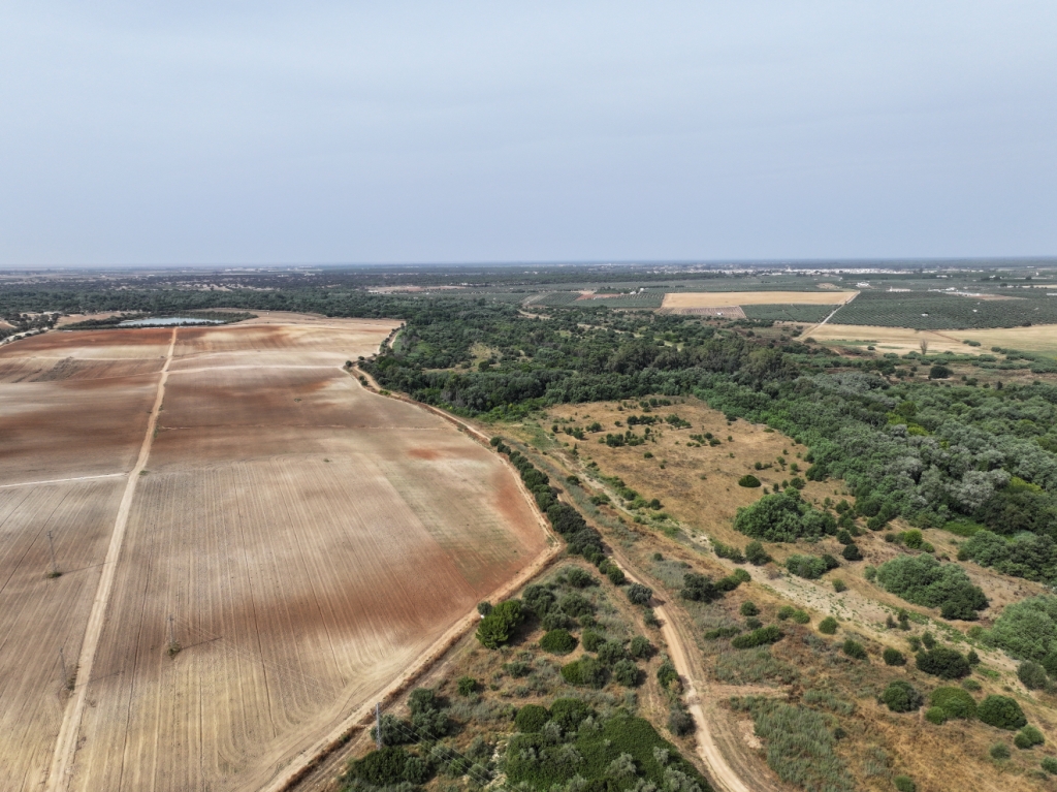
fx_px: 732
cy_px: 396
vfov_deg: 56.8
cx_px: 528
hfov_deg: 71.6
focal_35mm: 24
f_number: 2.8
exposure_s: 1/2000
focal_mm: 12.29
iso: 100
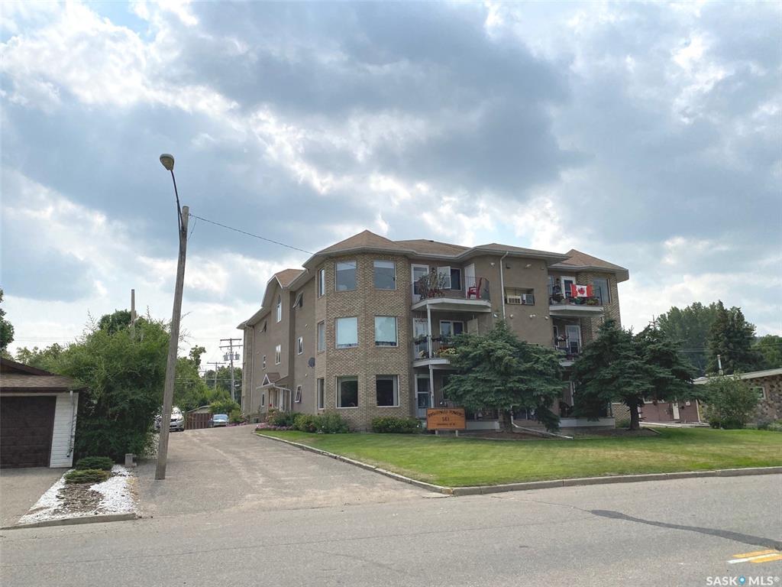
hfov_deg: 67.3
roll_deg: +1.1
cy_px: 294
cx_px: 391
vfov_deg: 53.1
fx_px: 587
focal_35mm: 26
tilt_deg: +11.7
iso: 32
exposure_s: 1/6410
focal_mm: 4.25
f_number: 1.8
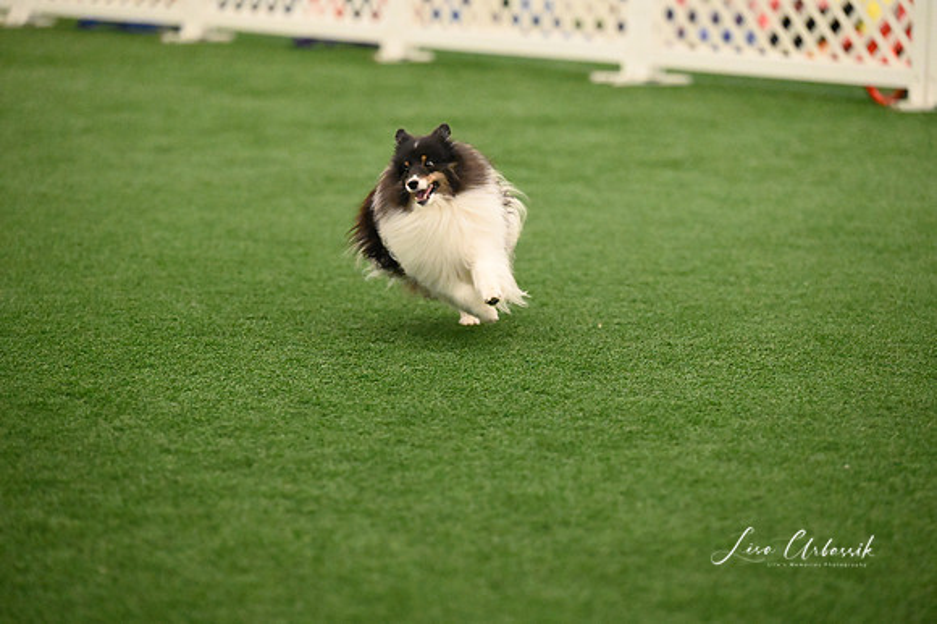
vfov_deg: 9.8
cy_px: 312
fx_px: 3642
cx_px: 468
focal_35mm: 140
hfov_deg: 14.7
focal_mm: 140
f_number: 3.2
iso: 20000
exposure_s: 1/800
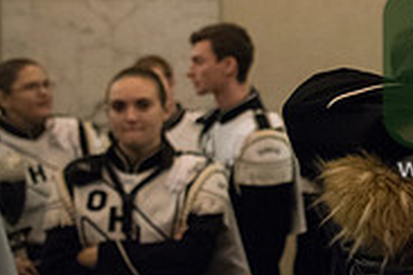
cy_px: 89
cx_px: 553
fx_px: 872
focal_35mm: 76
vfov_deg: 17.9
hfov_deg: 23.3
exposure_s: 1/250
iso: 8000
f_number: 2.8
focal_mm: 24
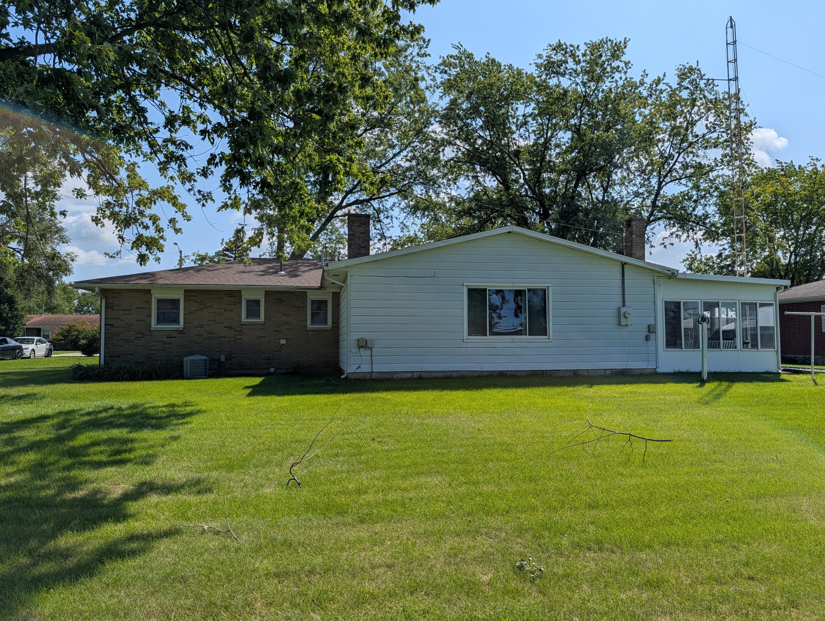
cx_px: 412
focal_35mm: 24
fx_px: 573
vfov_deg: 56.9
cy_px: 310
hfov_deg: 71.5
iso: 18
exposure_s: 1/11236
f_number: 1.68
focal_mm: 6.9
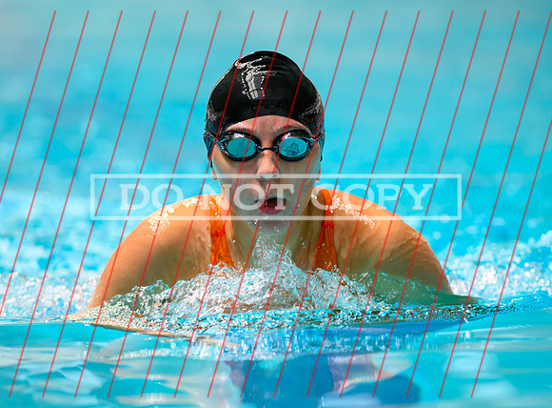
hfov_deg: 5.2
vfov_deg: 3.8
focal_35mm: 382
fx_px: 6062
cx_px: 281
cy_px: 240
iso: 2000
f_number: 2.8
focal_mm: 300
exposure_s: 1/640
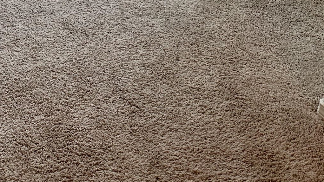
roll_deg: -0.8
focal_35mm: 59
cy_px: -176
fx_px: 507
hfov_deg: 34.6
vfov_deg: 16.1
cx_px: 78
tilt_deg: -10.0
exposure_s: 1/120
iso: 80
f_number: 1.78
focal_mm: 6.86
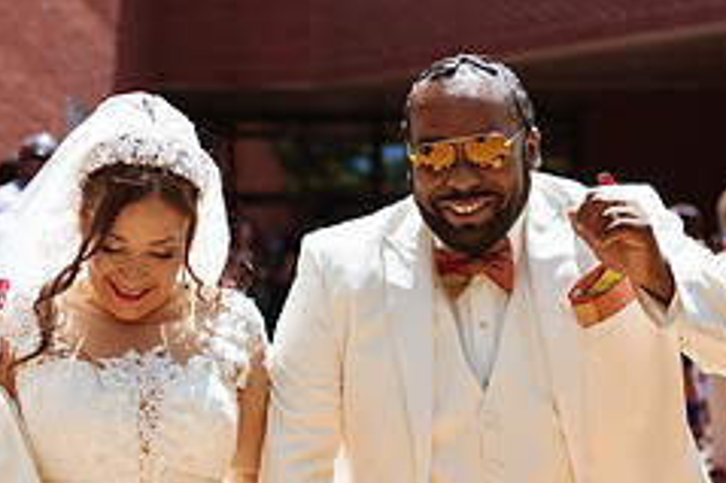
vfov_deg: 16.0
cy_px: 342
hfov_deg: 23.8
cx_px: 243
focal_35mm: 85
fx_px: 1713
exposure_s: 1/2000
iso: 100
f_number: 1.8
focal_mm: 35
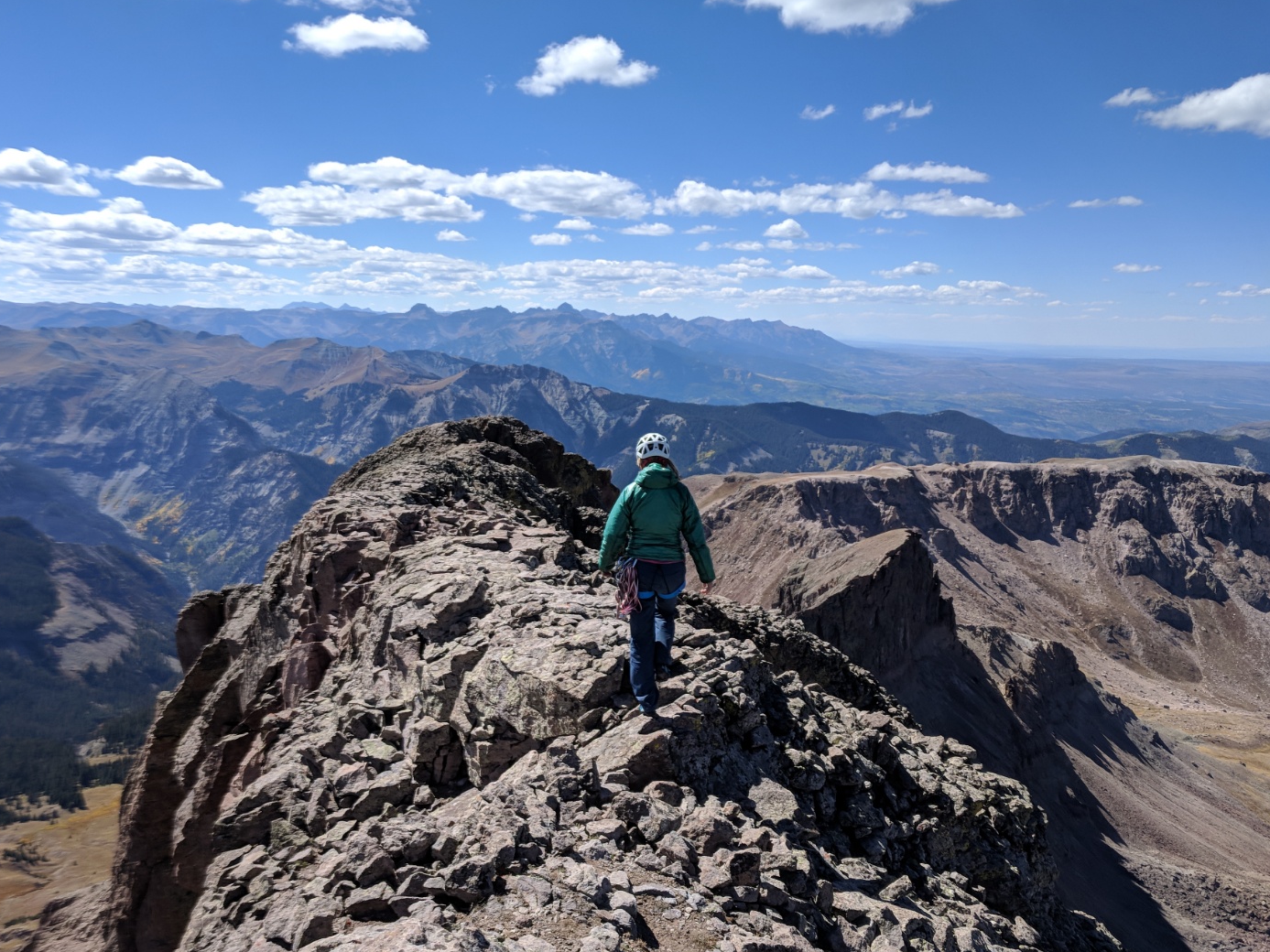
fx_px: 1101
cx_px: 587
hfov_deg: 59.9
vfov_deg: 46.8
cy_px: 449
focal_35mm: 30
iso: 51
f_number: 2
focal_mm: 4.67
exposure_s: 1/2387
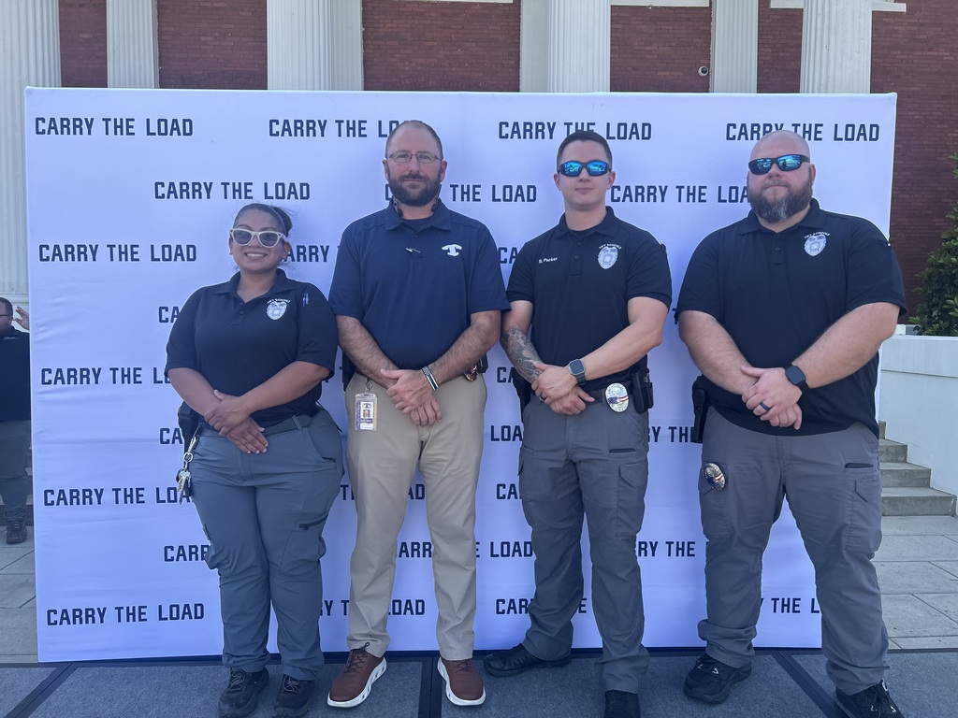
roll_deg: +0.1
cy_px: 359
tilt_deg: -3.2
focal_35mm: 26
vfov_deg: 53.1
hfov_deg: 67.3
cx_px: 479
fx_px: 720
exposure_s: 1/949
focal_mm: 5.7
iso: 50
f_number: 1.5
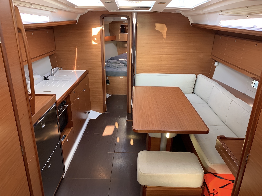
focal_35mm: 26
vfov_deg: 53.1
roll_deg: -1.2
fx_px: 197
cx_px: 131
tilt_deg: -20.2
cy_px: 98
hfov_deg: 67.3
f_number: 1.8
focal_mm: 4.25
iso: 160
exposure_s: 1/60
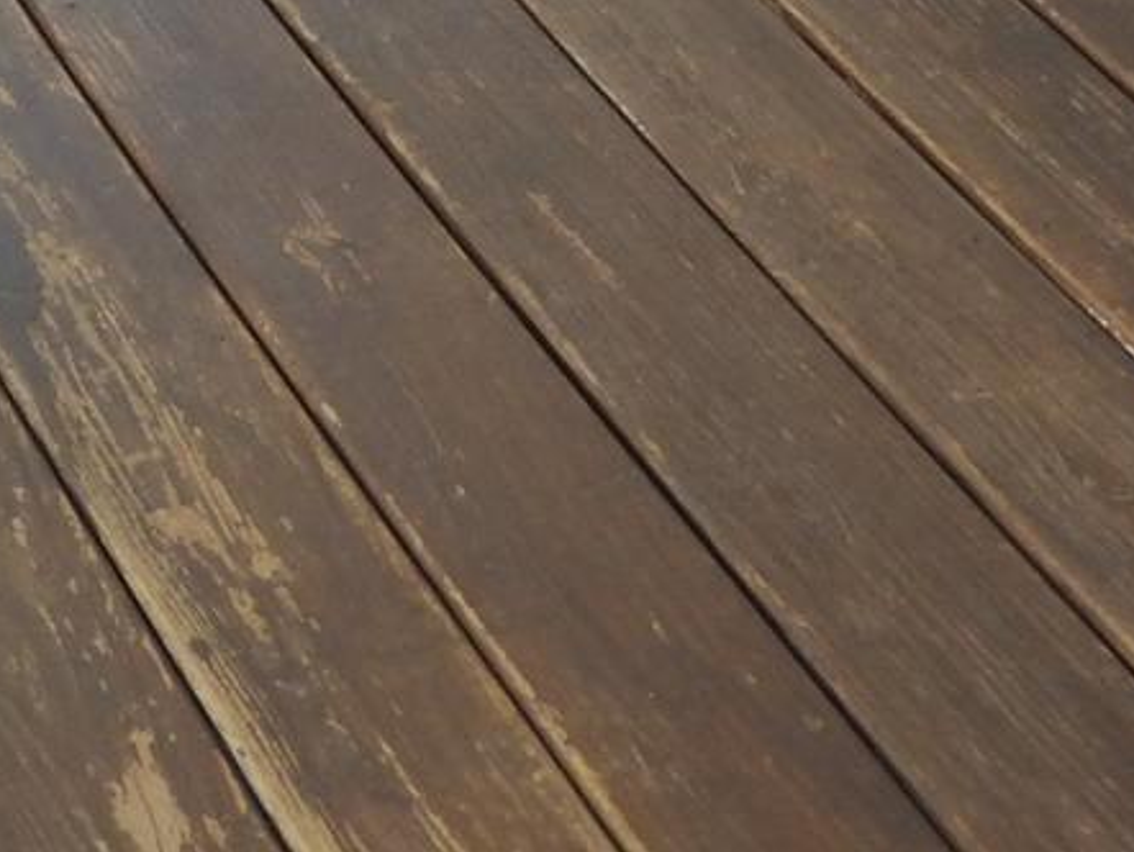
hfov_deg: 11.9
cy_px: -911
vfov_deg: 8.6
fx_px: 5310
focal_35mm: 162
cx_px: -316
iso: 100
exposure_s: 1/160
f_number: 3.8
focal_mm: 6.3
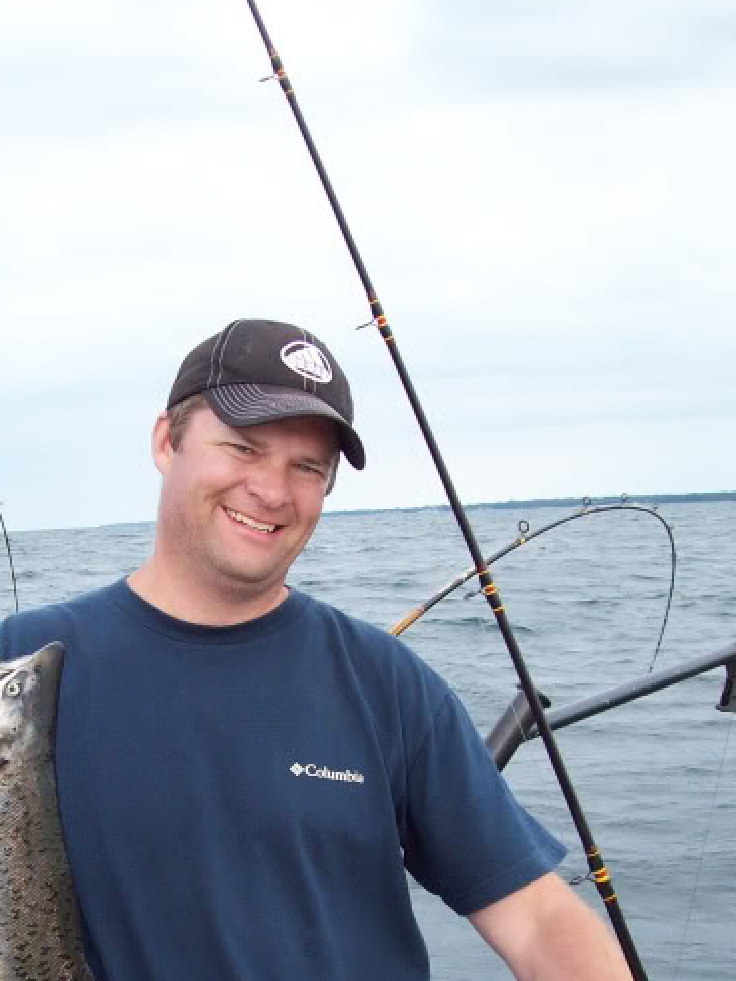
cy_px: 764
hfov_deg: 24.7
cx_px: 227
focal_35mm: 59
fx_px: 1673
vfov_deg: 32.0
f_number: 2.7
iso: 80
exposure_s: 1/244
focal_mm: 6
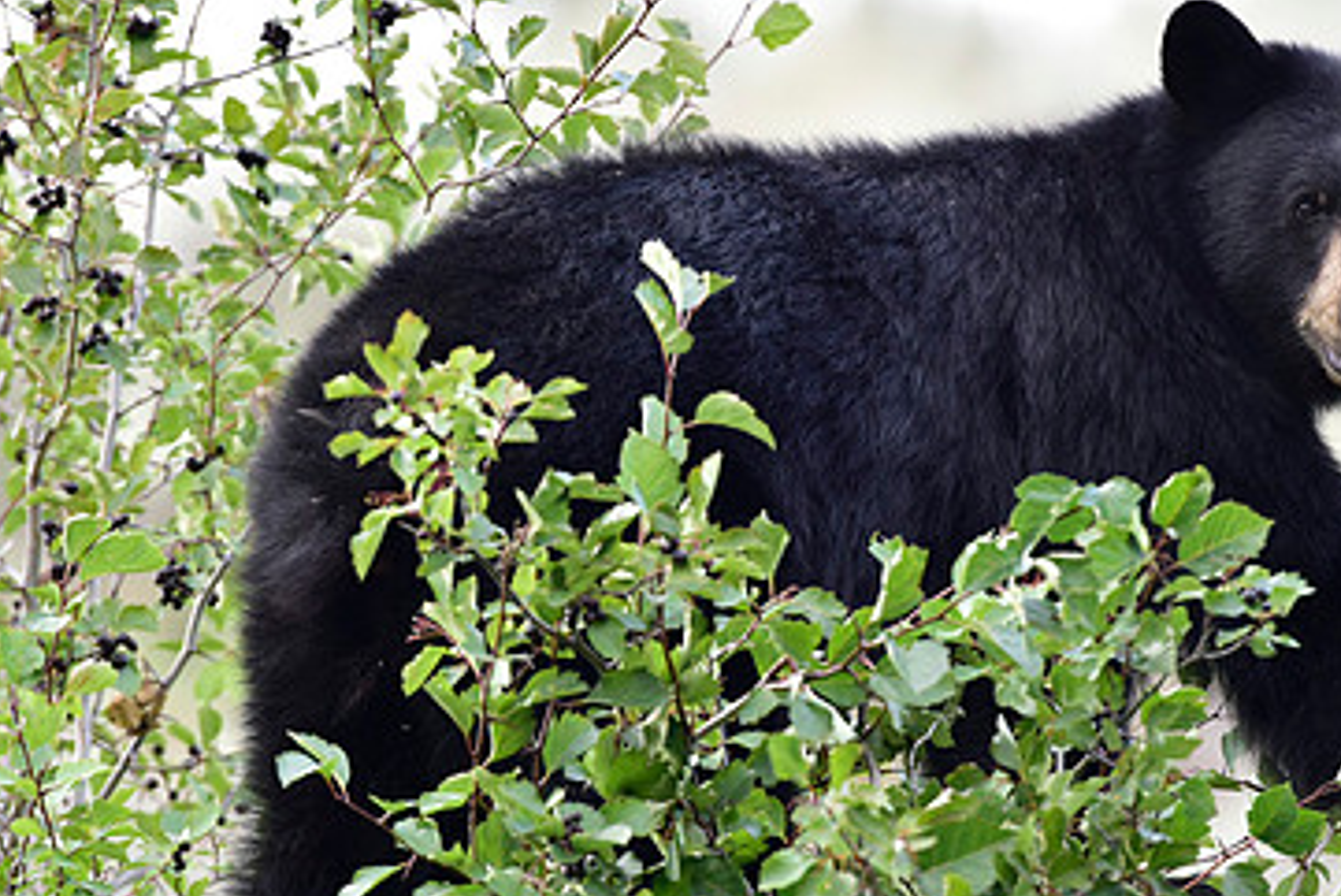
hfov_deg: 2.1
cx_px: 717
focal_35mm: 965
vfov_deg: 1.4
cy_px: 448
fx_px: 35959
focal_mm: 600
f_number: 6.3
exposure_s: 1/160
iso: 1250
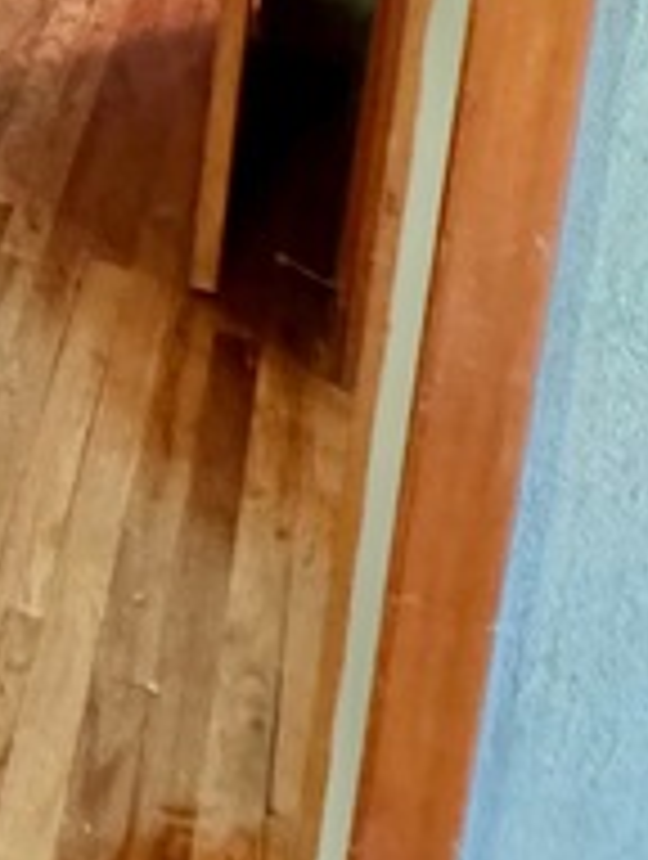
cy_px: -437
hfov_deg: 15.8
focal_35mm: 79
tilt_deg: -14.8
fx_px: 1965
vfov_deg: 20.9
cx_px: -544
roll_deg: -0.1
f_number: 2.2
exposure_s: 1/40
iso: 1000
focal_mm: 2.22
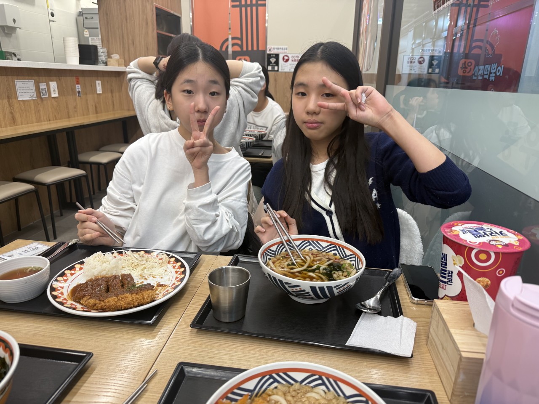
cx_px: 270
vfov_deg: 56.8
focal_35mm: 24
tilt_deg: -17.2
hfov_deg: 71.6
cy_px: 202
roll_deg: -1.7
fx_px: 374
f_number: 1.78
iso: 125
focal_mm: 6.76
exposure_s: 1/120
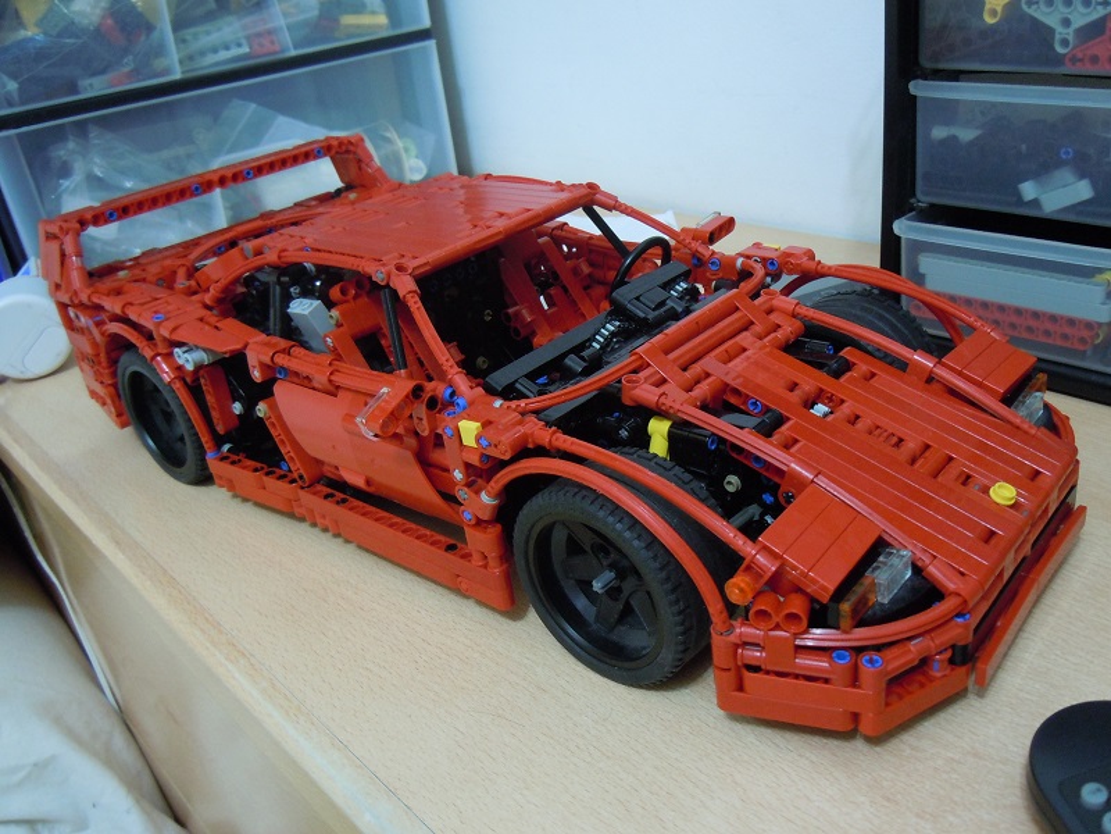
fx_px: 963
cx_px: 556
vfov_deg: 46.8
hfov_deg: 60.0
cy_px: 417
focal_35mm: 30
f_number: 3.5
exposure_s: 1/6
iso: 400
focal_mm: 5.4
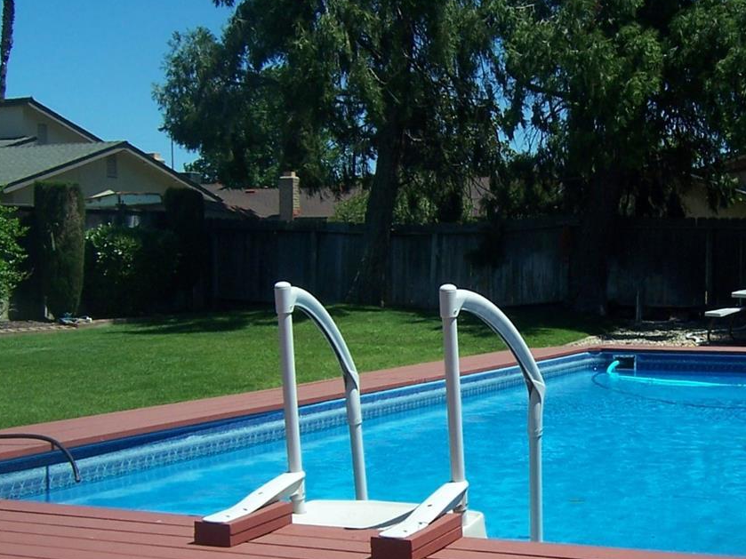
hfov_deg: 31.9
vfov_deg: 24.7
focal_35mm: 59
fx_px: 1271
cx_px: 590
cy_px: 363
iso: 80
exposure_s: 1/750
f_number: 4
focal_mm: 5.5
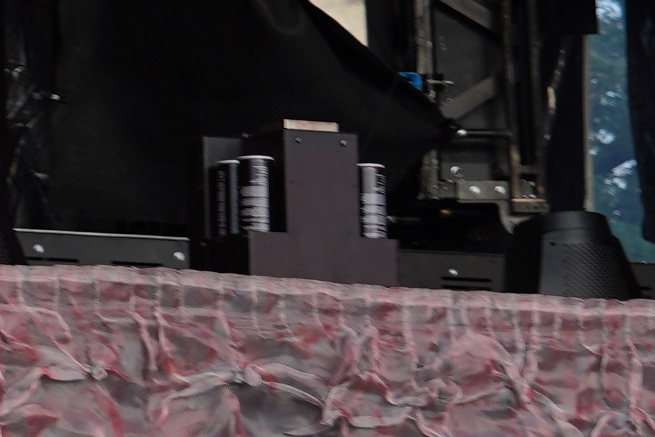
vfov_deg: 4.4
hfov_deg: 6.3
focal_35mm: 312
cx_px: -928
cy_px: -83
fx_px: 5676
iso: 100
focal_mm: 49
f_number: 4.5
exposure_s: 1/60
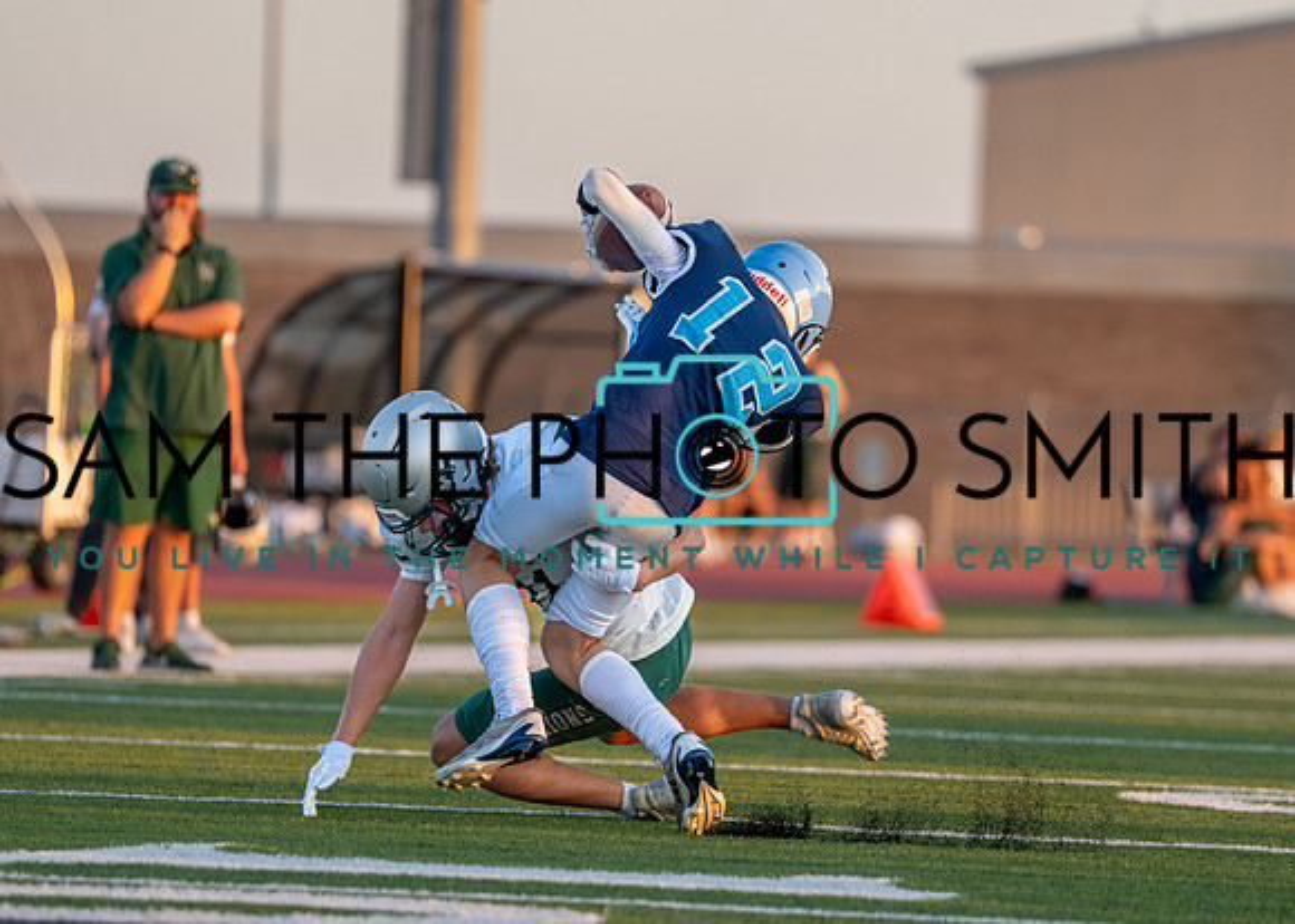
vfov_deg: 4.5
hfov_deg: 6.2
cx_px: 747
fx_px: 11871
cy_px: 532
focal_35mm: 323
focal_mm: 200
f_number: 2.8
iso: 800
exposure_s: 1/2000
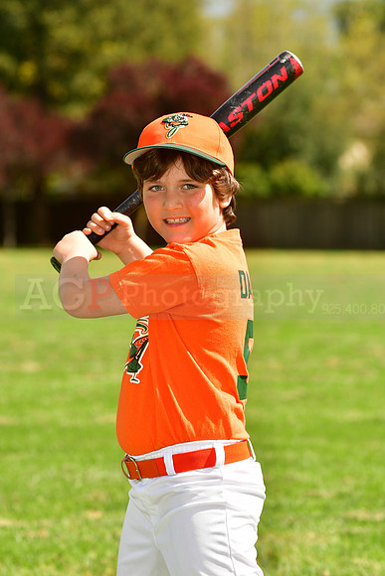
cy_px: 288
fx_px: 2789
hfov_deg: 7.9
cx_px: 192
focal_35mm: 174
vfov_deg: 11.8
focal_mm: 116
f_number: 5
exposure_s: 1/1000
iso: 200
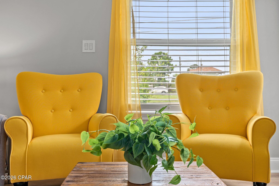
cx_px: 140
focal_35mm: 36
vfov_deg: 36.9
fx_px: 279
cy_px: 93
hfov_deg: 53.1
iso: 200
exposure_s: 1/13
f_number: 4
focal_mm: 24
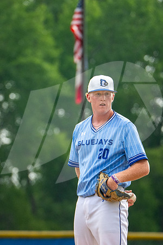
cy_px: 130
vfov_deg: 2.6
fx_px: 5290
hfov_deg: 1.8
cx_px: 87
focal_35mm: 779
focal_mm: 400
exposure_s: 1/1600
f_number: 8
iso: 1250
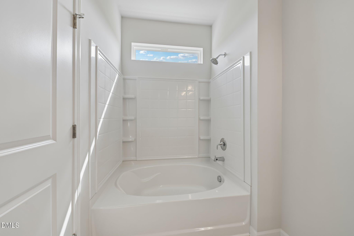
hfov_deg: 104.3
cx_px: 177
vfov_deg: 81.2
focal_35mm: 14
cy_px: 118
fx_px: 138
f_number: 9
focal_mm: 14
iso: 200
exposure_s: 1/60
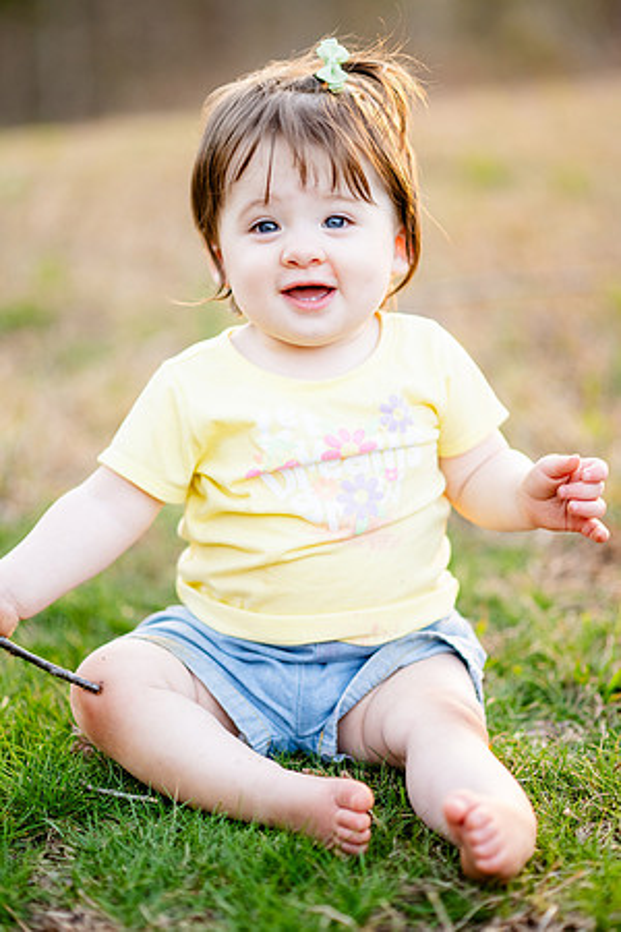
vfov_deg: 23.9
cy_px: 466
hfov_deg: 16.1
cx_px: 310
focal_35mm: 85
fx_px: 2199
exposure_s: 1/320
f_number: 2
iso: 500
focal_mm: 85
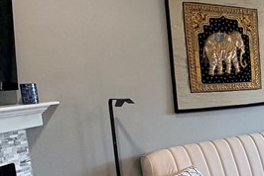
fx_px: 411
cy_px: 145
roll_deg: +2.5
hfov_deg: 31.5
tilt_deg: -10.5
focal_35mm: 56
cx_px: 292
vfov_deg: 23.8
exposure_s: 1/60
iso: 200
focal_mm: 2.22
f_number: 2.2
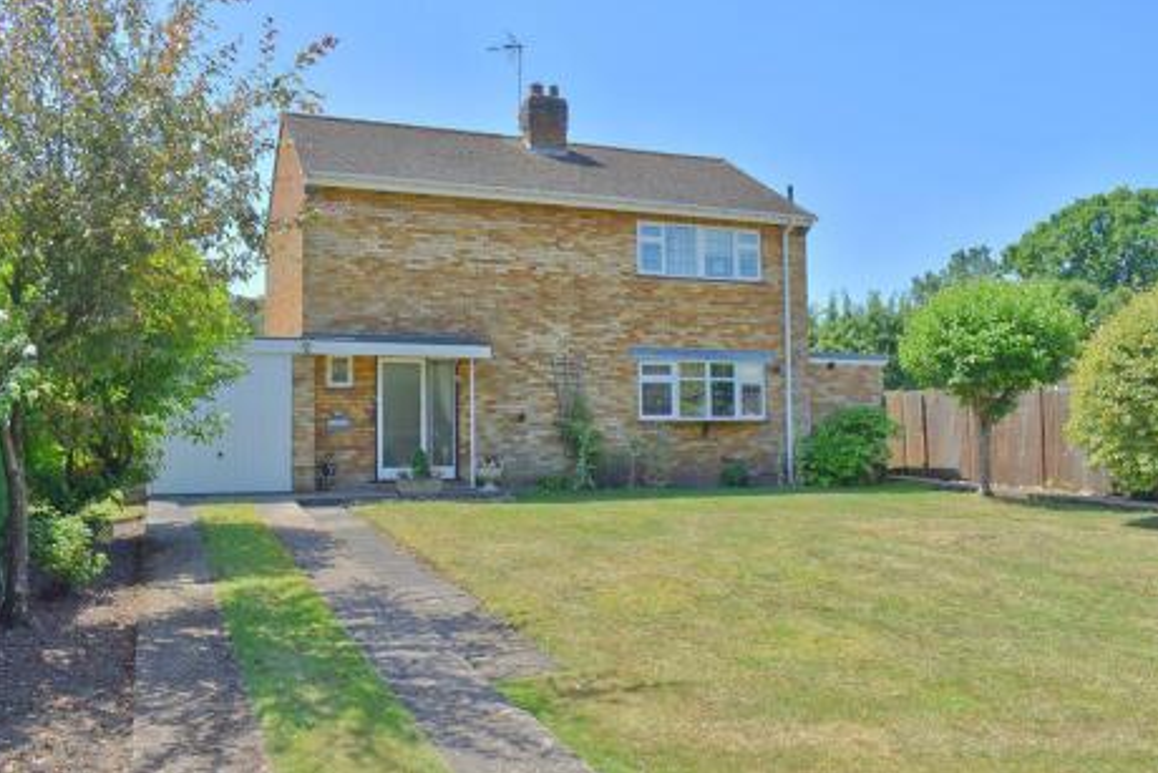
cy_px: 392
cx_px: 570
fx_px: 997
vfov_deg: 42.4
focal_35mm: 31
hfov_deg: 60.3
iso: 160
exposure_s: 1/250
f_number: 8
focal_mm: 20
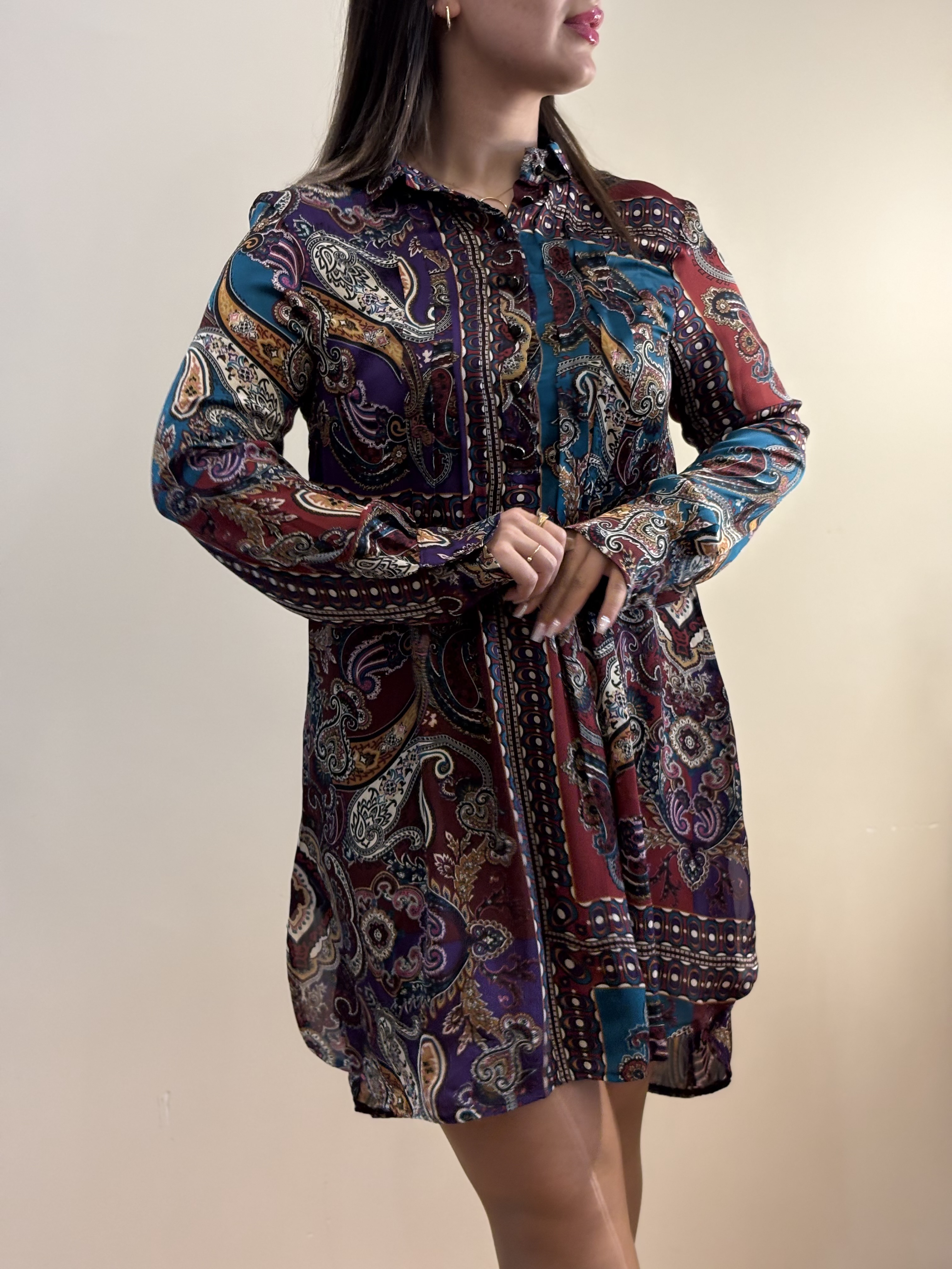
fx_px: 1907
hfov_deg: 28.0
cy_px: 634
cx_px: 476
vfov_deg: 36.8
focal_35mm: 52
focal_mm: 5.96
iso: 125
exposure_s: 1/50
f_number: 1.6
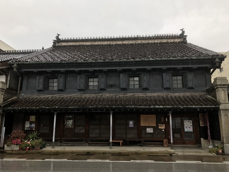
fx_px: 198
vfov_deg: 46.8
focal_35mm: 30
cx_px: 113
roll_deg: +0.2
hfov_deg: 60.0
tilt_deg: +12.3
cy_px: 86
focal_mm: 3.99
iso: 25
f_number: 1.8
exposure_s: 1/120
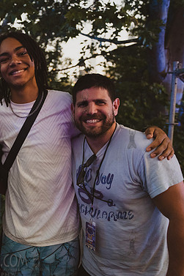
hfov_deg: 30.4
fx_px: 307
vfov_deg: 48.5
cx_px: -10
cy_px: 136
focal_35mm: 40
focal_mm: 26
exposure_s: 1/160
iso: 4000
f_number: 2.8
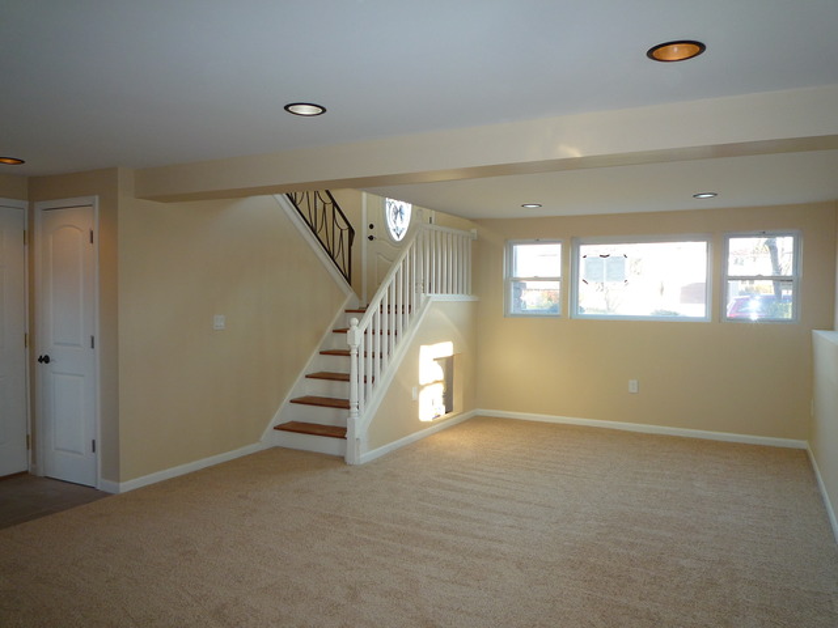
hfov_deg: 69.4
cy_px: 314
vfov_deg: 54.9
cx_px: 419
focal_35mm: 25
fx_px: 605
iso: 125
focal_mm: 4.4
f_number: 2.8
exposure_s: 1/30
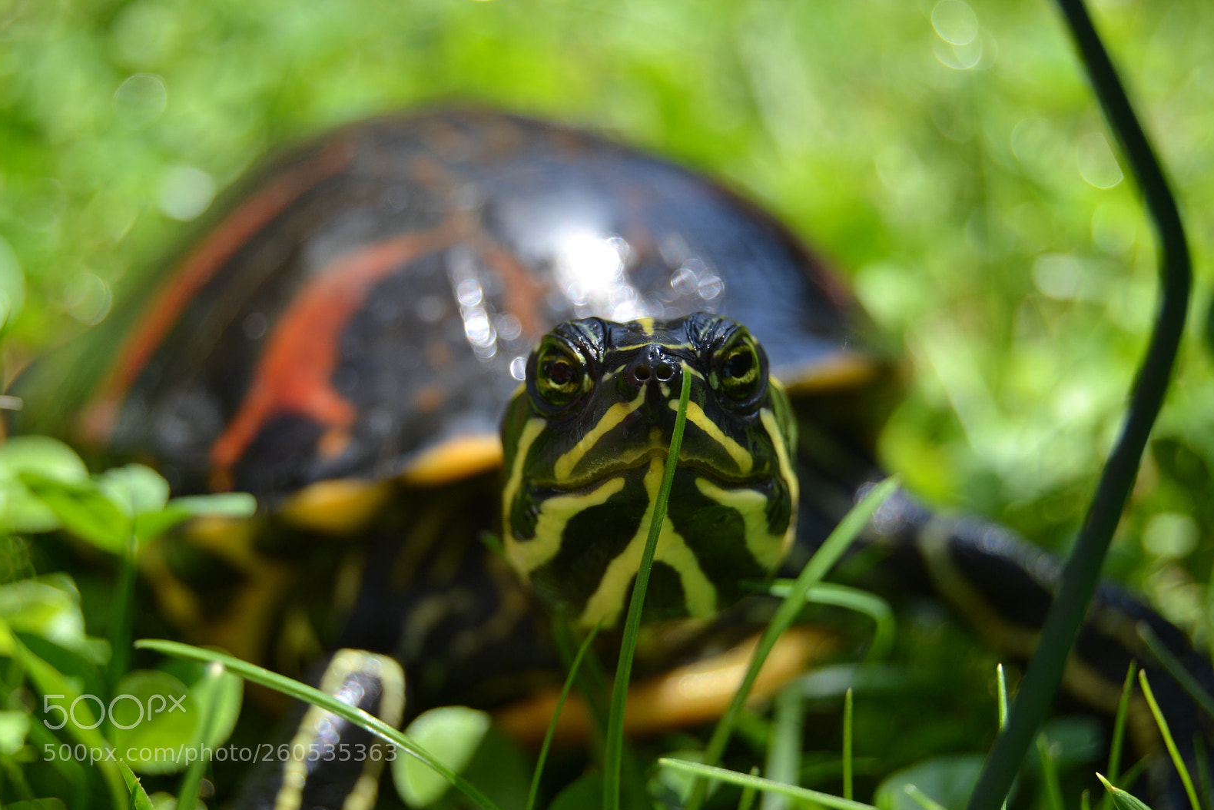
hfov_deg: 24.3
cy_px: 403
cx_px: 610
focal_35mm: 84
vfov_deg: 16.4
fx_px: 2816
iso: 100
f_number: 5.6
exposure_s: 1/125
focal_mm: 55
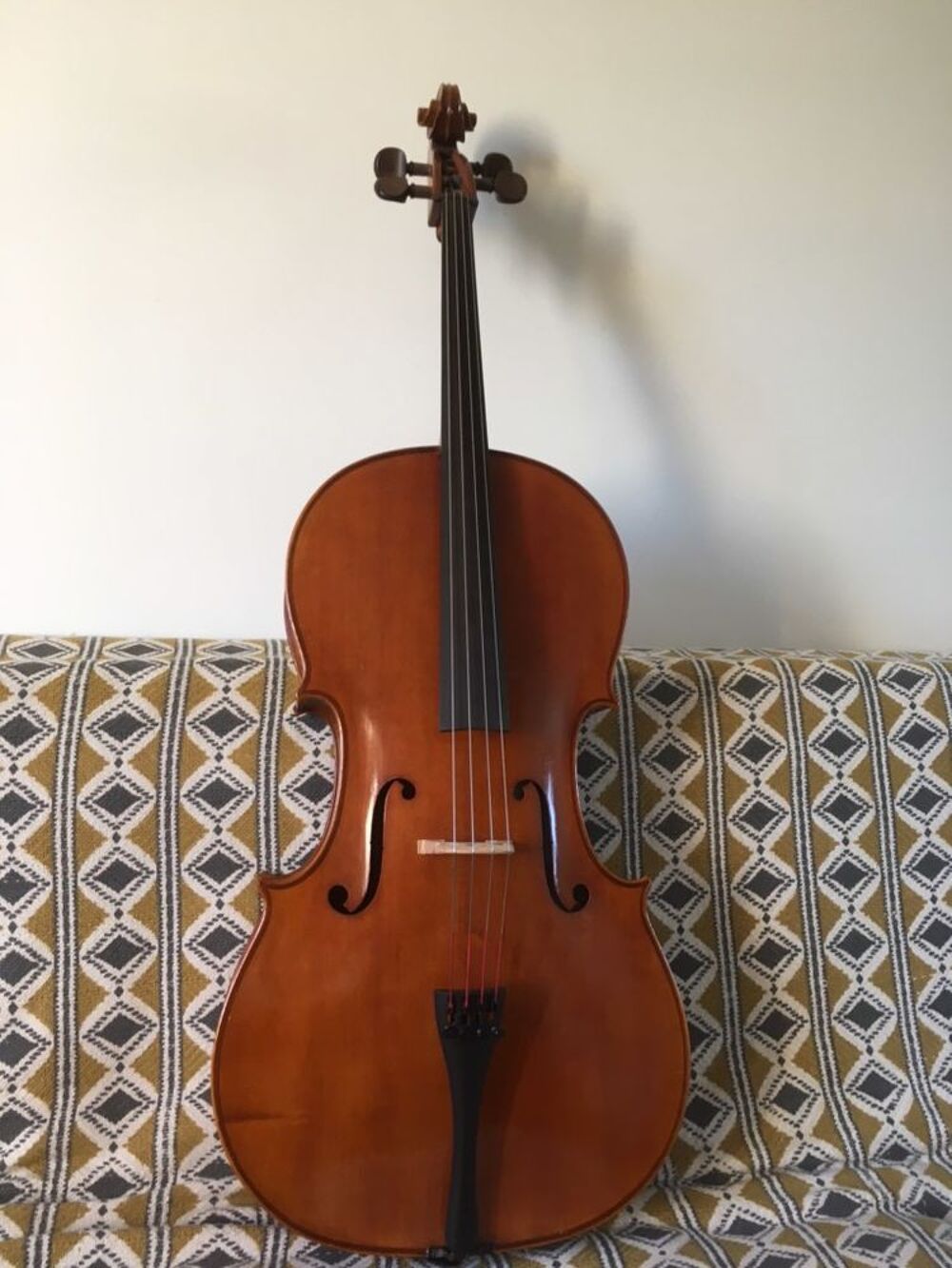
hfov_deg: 48.2
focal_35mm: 29
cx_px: 476
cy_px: 634
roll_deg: -2.7
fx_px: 1063
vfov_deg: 61.7
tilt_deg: -9.2
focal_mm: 4.15
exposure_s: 1/33
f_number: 2.2
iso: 64
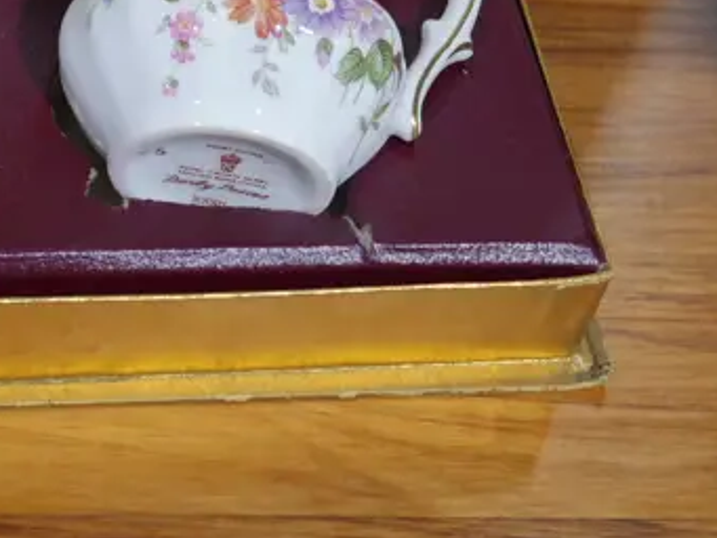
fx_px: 2362
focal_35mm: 114
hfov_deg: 16.9
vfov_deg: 12.7
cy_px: -113
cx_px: -15
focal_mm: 19
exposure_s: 1/60
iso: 400
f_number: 4.1
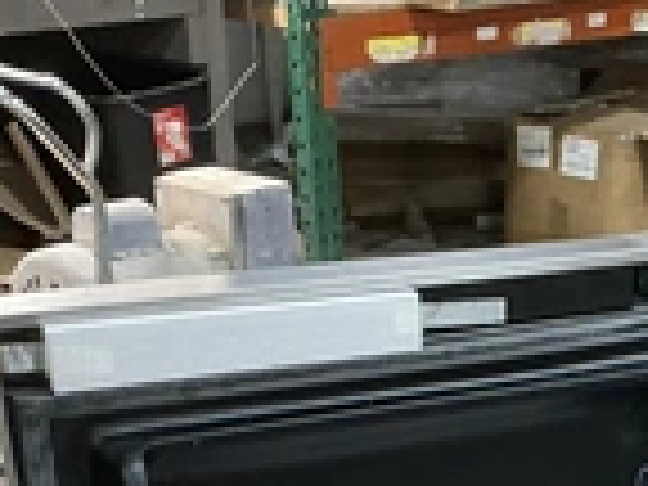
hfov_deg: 23.4
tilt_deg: -27.5
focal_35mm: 78
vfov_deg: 17.7
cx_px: 729
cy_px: 639
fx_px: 1460
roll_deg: -3.1
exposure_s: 1/30
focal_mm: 3
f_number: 1.8
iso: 250
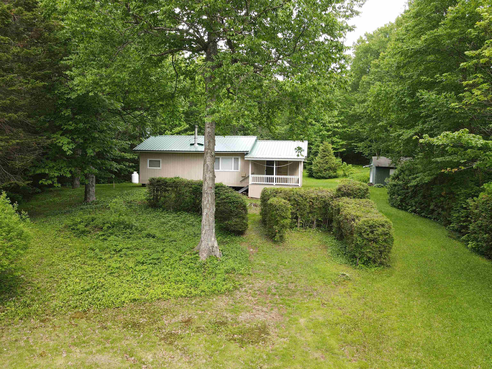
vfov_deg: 56.8
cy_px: 184
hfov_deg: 71.6
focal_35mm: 24
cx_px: 246
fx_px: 341
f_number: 2.8
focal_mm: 4.5
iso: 100
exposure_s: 1/100
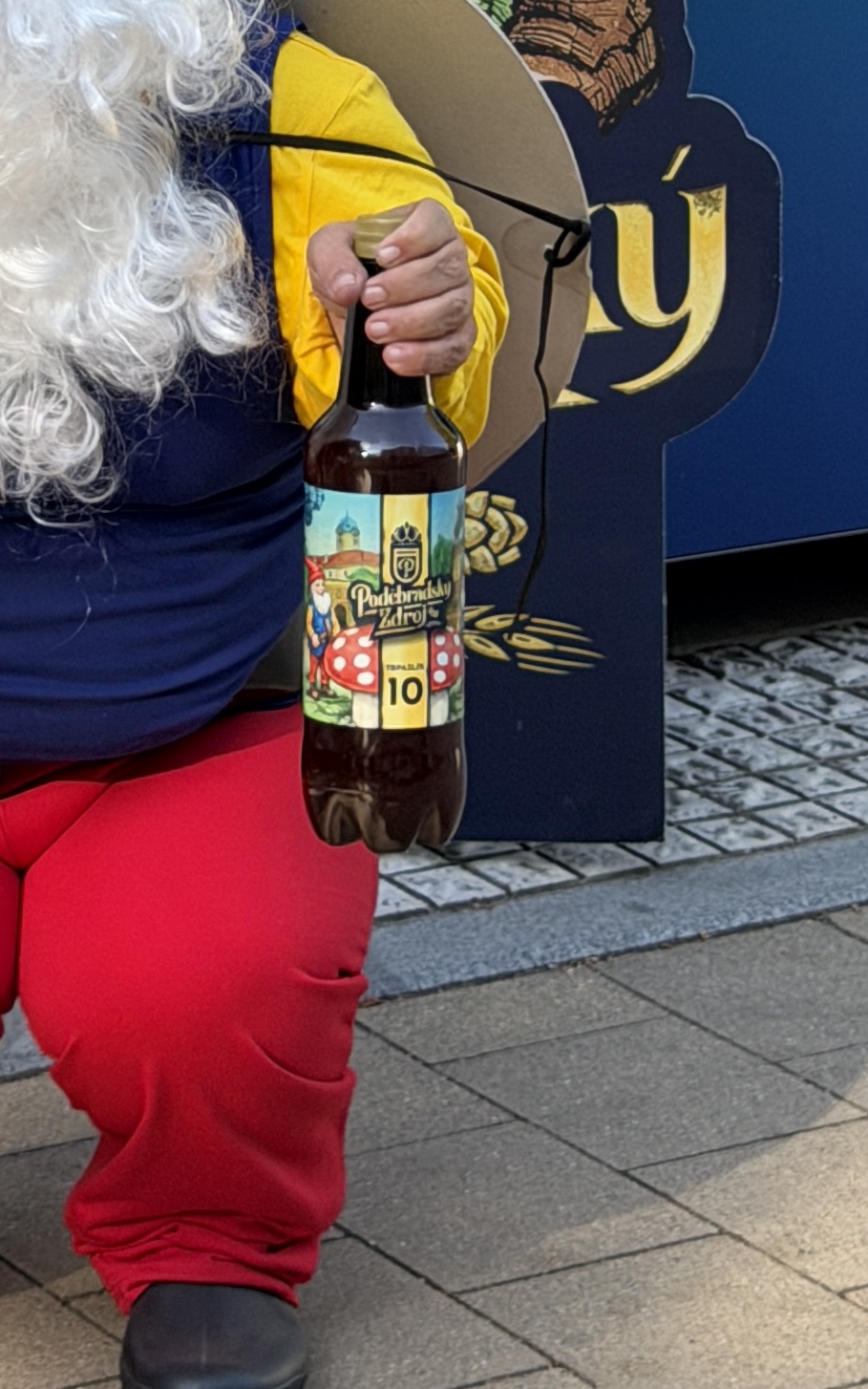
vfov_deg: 16.7
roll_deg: -2.3
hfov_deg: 10.7
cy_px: -74
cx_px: 116
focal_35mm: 122
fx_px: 4617
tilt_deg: -6.4
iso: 64
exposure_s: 1/527
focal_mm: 6.76
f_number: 1.78
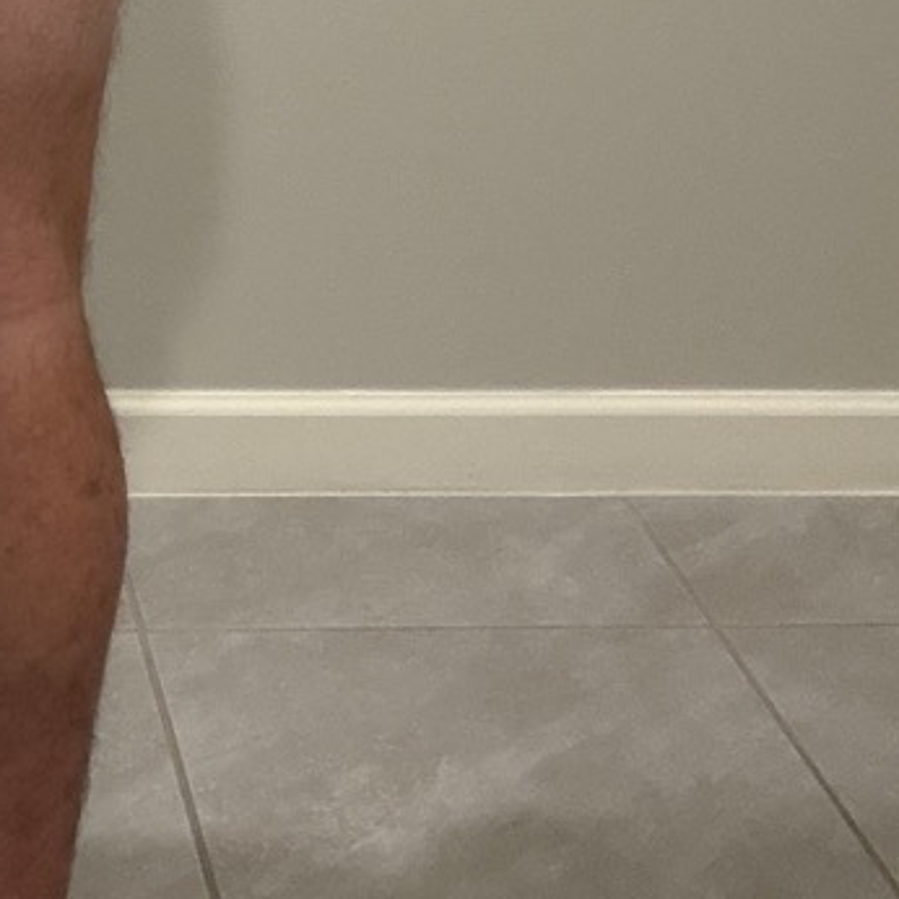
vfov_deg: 16.5
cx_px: -91
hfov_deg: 18.2
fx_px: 2703
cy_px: -598
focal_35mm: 92
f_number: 1.9
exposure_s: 1/60
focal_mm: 2.71
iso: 250
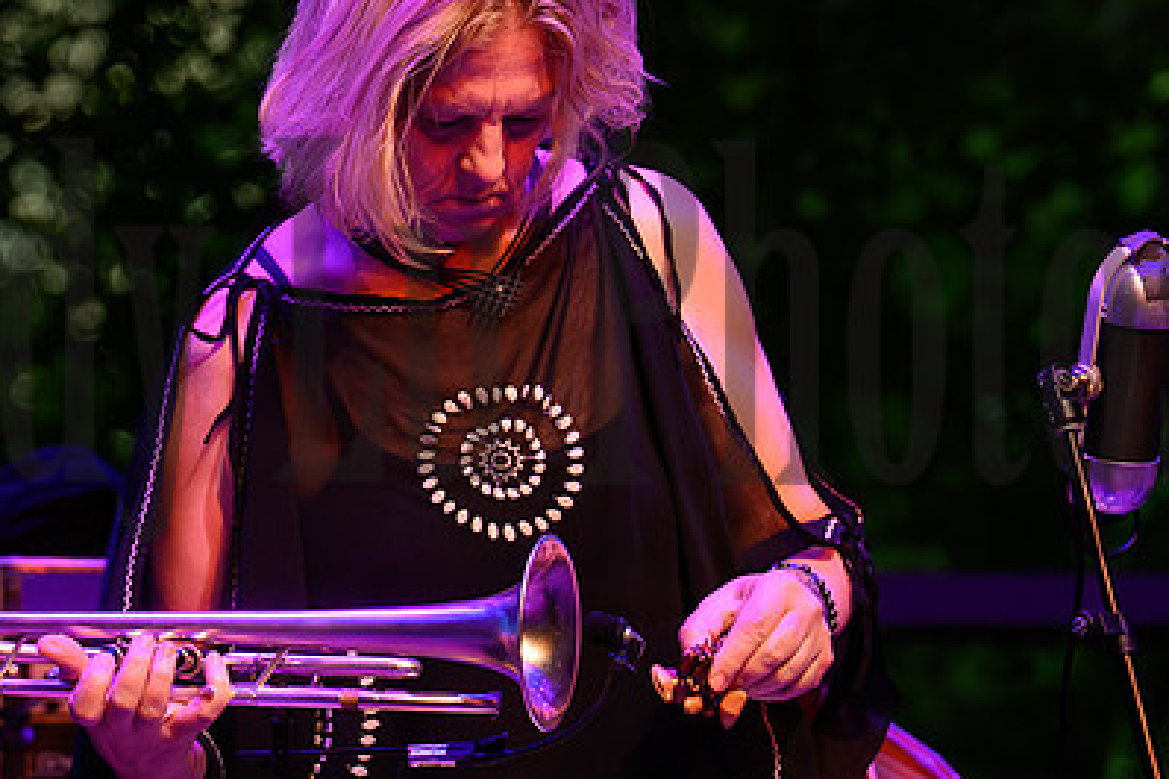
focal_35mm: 628
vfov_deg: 2.2
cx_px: 102
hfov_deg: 3.3
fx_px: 20383
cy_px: 83
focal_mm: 200
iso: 3200
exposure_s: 1/320
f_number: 6.3
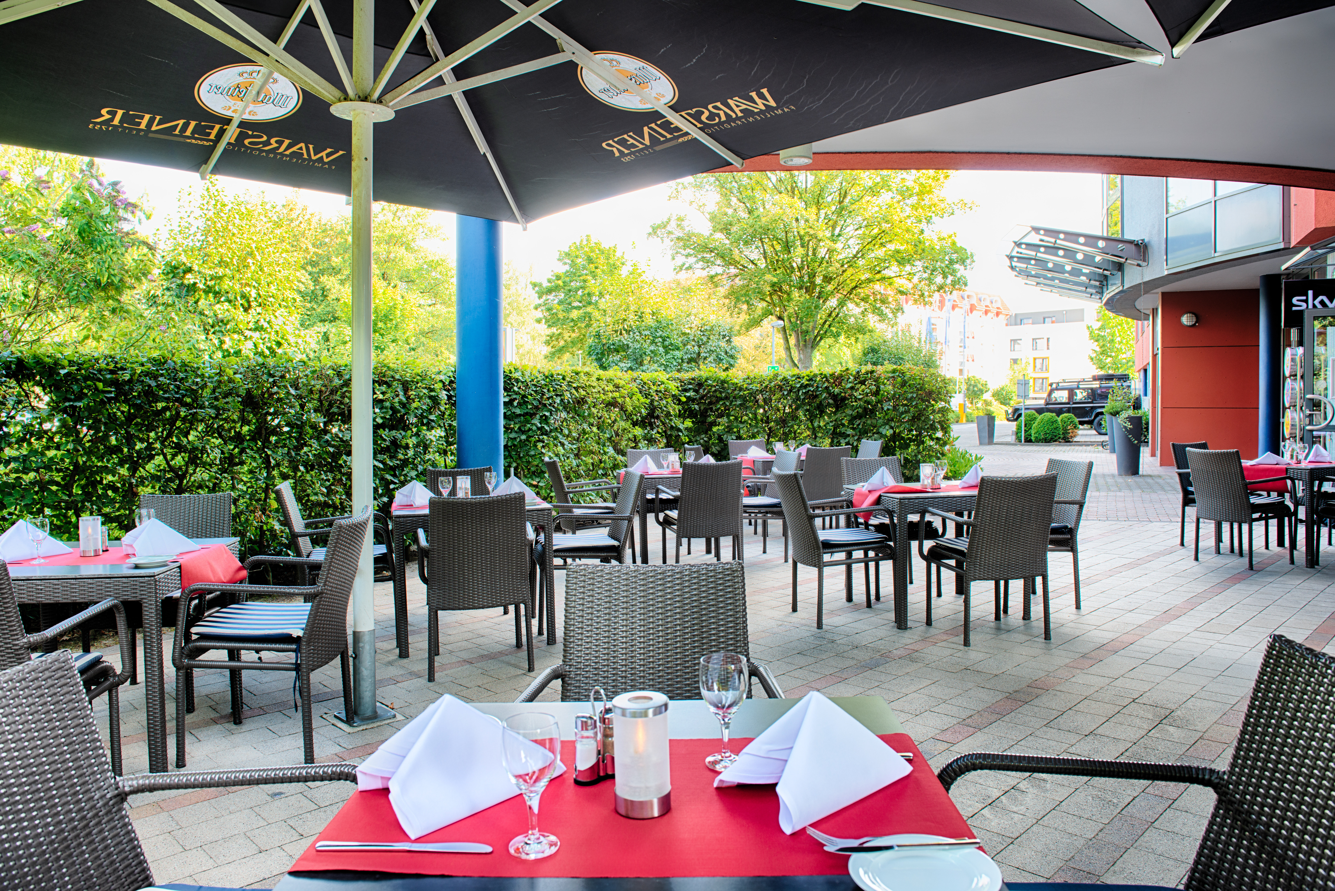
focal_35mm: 24
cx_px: 668
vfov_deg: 53.2
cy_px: 446
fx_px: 890
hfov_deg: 73.7
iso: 100
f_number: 8
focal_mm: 24
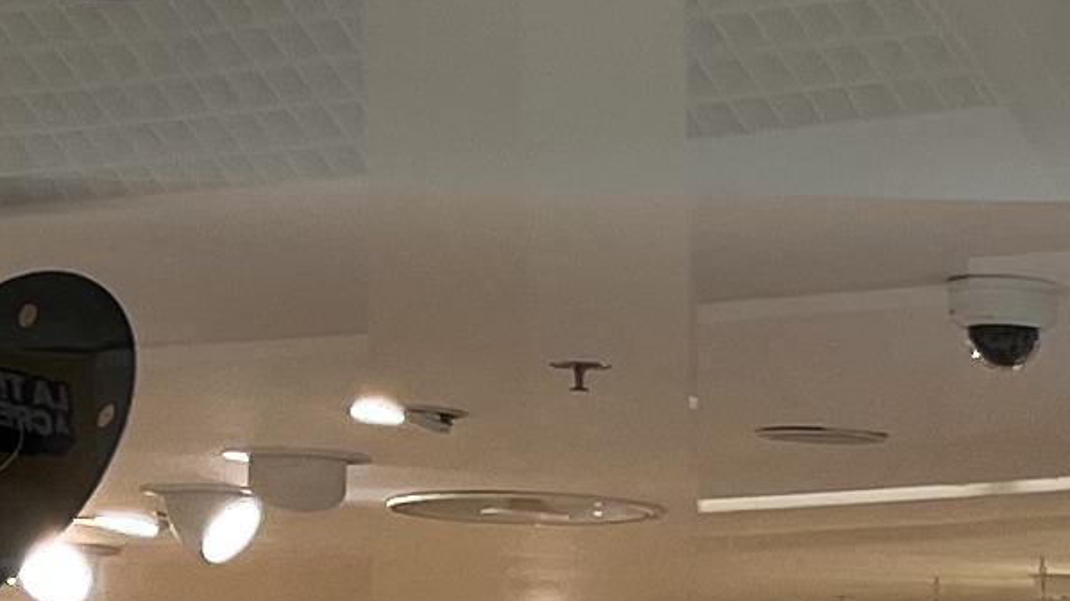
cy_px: 1354
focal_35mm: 191
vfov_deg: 6.1
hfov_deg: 10.4
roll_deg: -0.4
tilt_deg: -4.1
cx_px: 2144
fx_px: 5418
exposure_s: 1/108
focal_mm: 5.1
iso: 32
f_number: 1.6
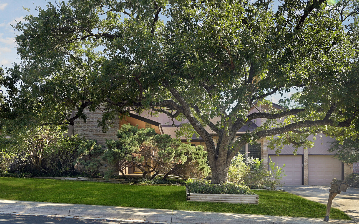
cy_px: 110
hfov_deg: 61.2
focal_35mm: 31
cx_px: 179
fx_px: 303
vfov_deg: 40.6
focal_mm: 20
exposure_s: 1/6
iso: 160
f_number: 14
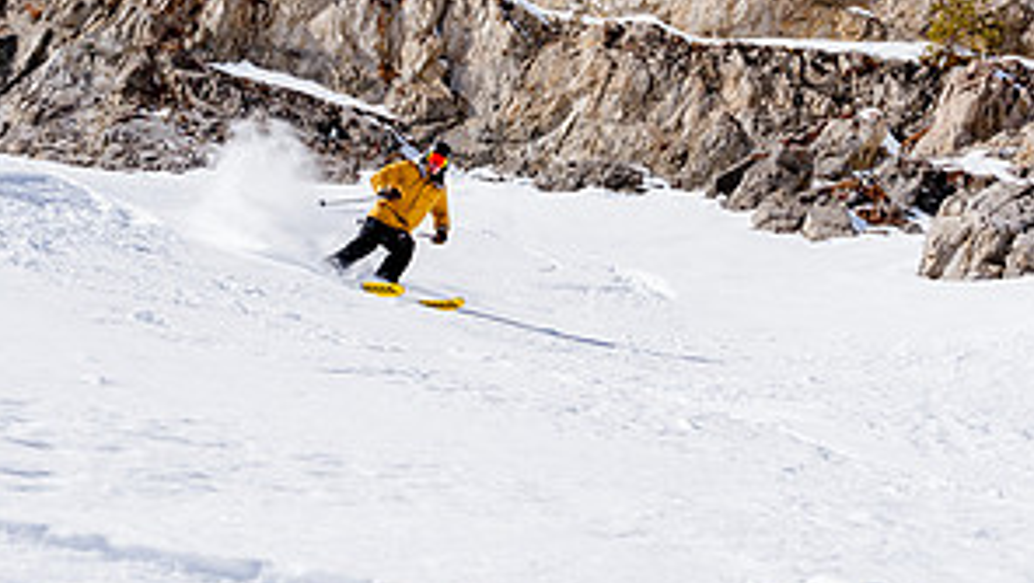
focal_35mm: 74
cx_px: 517
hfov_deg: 28.6
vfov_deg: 16.1
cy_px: 24
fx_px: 2030
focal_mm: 31
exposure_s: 1/640
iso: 400
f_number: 11
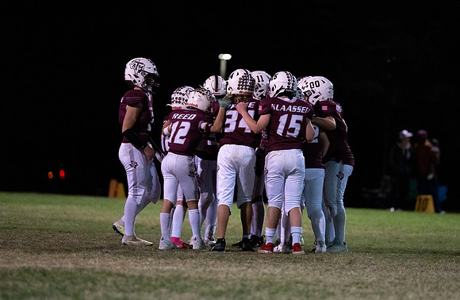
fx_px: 3588
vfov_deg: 4.8
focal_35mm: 283
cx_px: 261
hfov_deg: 7.3
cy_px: 149
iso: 10000
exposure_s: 1/1000
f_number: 2.8
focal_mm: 200
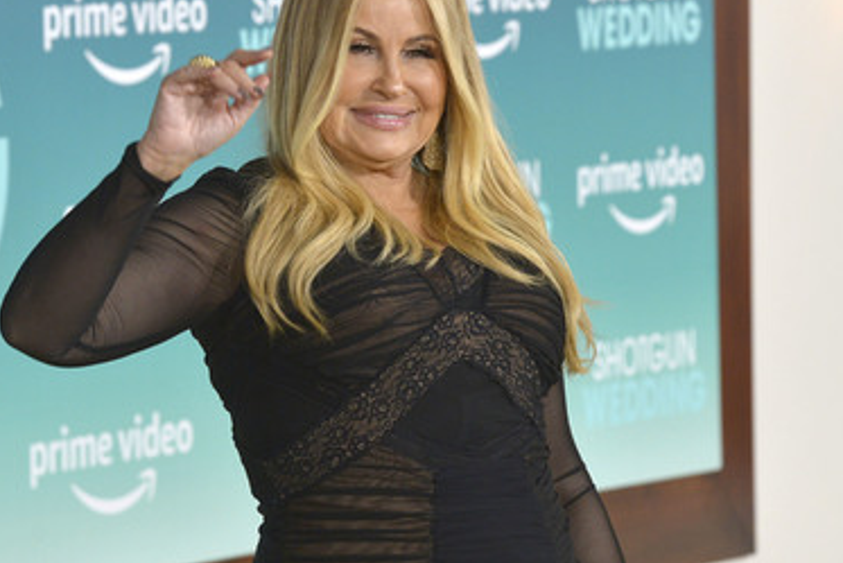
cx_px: 359
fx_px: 5083
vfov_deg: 6.3
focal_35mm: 217
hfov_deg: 9.5
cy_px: 235
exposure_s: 1/320
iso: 2000
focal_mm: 180
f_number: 6.3
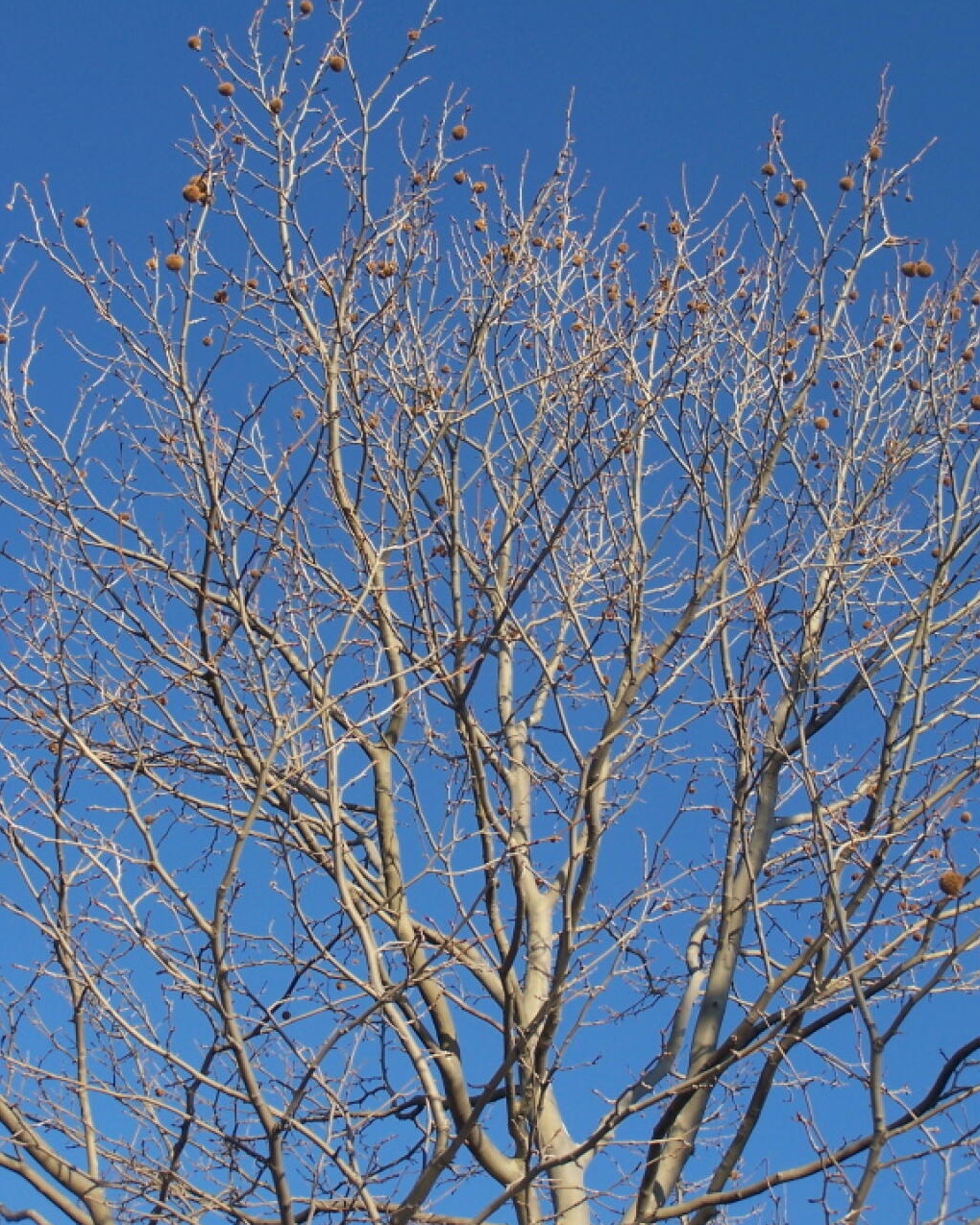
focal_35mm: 70
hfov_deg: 21.9
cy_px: 622
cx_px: 491
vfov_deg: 27.1
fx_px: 2538
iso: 80
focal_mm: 11.1
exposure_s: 1/640
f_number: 3.2
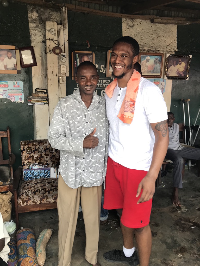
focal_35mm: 28
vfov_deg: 63.4
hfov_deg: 49.7
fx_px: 216
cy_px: 133
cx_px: 100
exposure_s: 1/100
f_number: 1.8
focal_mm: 3.99
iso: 32
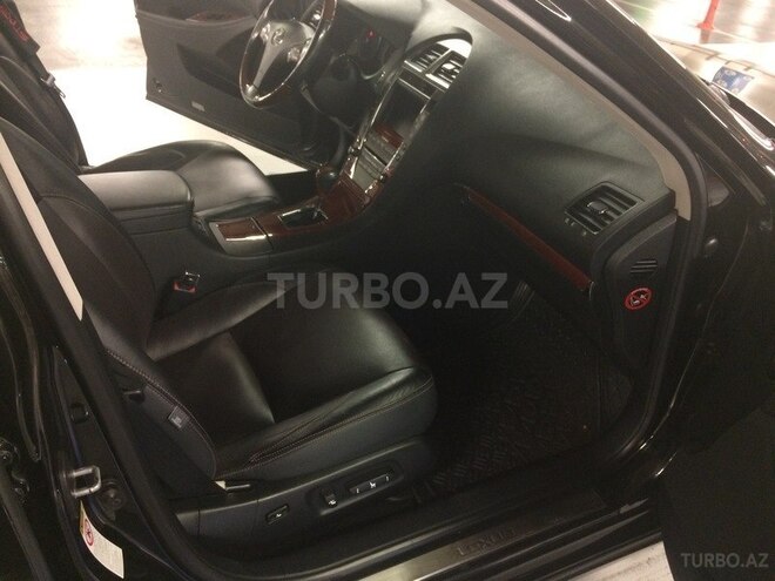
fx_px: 649
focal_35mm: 29
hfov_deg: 61.7
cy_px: 290
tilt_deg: -33.3
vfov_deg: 48.2
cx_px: 388
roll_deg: -6.6
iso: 320
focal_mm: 4.15
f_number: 2.2
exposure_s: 1/17
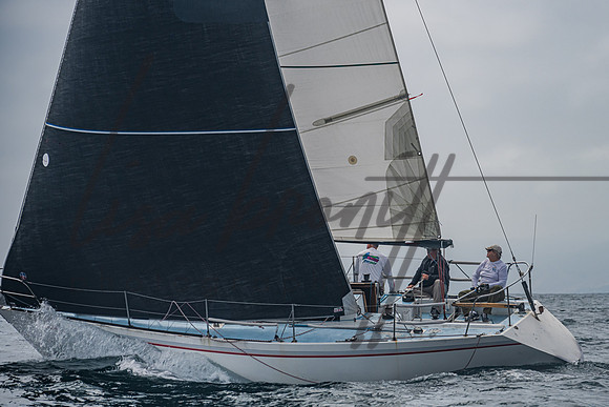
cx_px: 375
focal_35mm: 191
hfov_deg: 10.7
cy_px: 160
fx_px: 3240
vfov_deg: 7.2
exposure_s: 1/1250
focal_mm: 155
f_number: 6.3
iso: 250
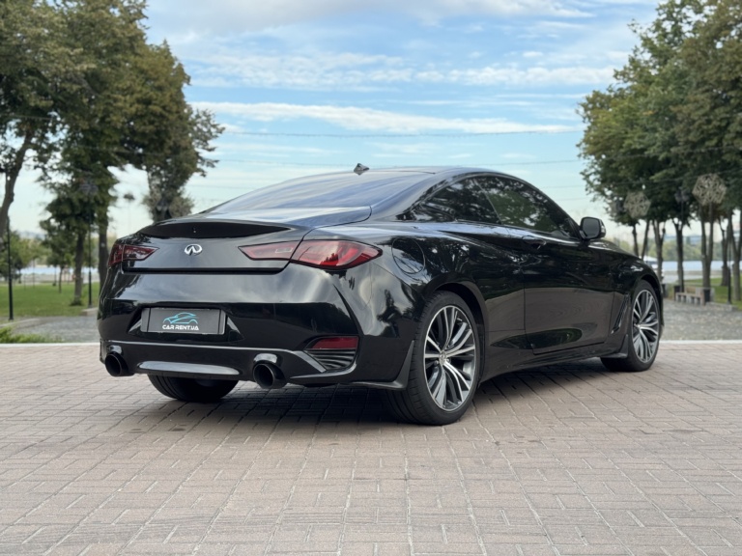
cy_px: 278
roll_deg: -0.9
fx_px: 1029
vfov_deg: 30.3
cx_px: 371
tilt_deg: -2.2
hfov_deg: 39.7
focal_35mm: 48
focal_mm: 6.76
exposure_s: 1/474
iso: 64
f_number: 1.78
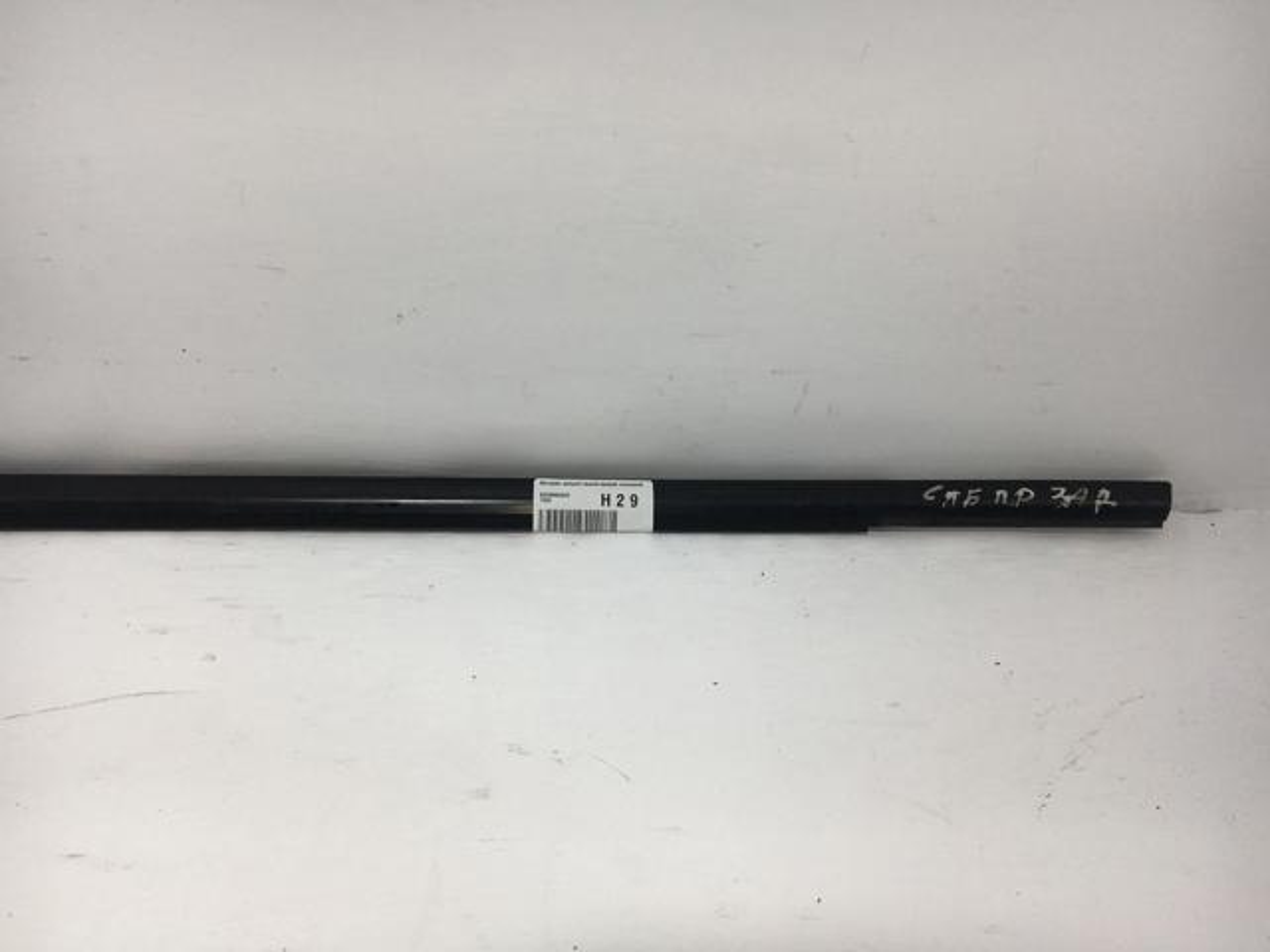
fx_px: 1064
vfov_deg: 48.2
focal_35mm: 29
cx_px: 635
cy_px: 476
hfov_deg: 61.7
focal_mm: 4.15
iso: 25
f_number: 2.2
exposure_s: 1/635
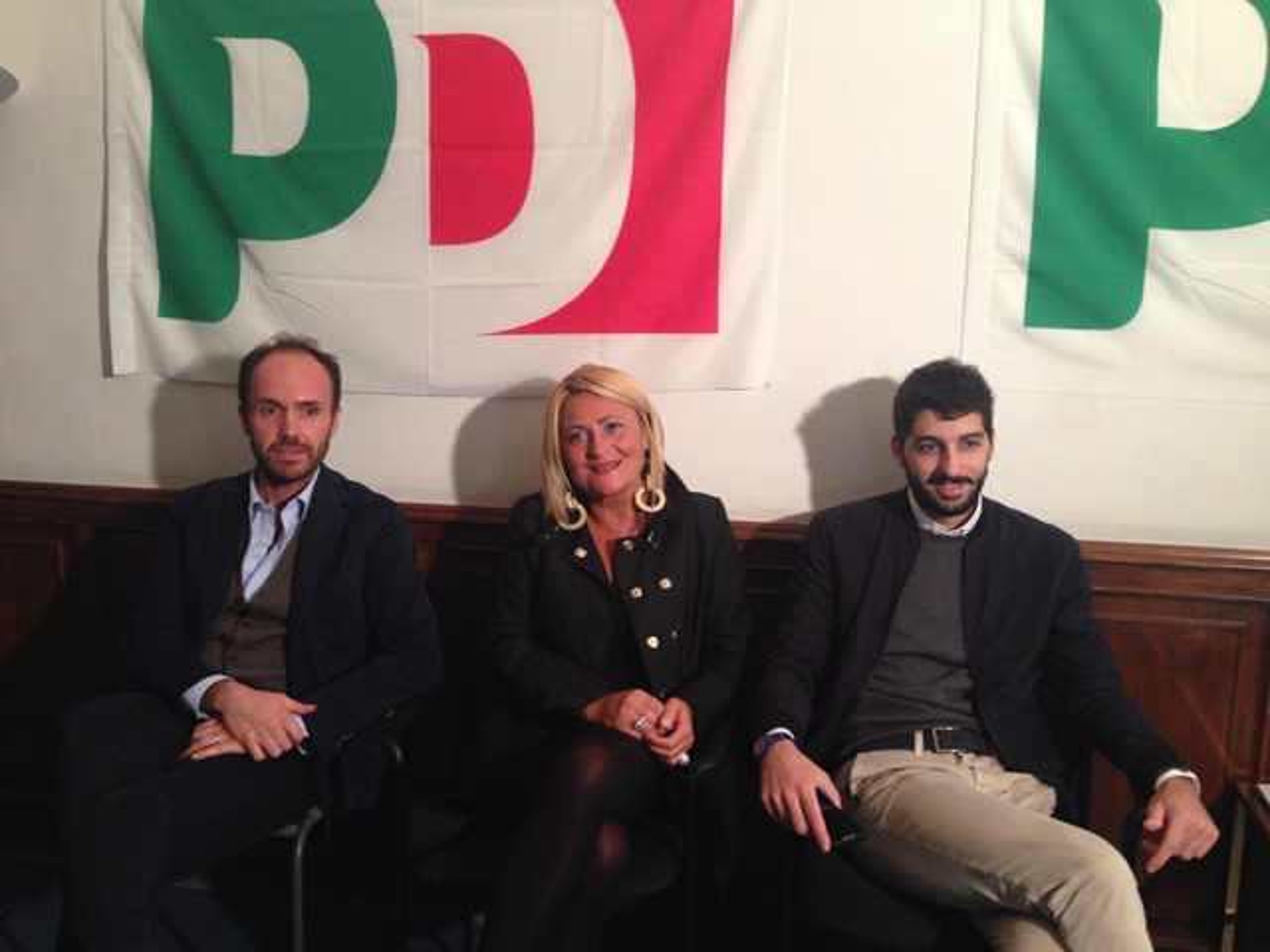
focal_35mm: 33
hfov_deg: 55.4
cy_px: 476
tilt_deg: -9.3
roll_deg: -0.6
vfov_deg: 42.9
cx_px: 635
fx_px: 1211
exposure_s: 1/20
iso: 160
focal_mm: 4.12
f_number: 2.4
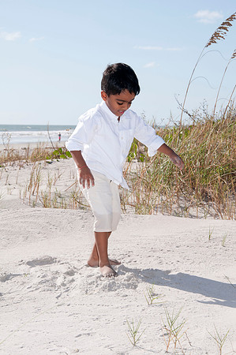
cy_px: 178
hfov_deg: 14.7
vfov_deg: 21.9
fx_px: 917
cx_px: 118
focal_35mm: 93
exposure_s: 1/250
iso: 100
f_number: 11
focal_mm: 62
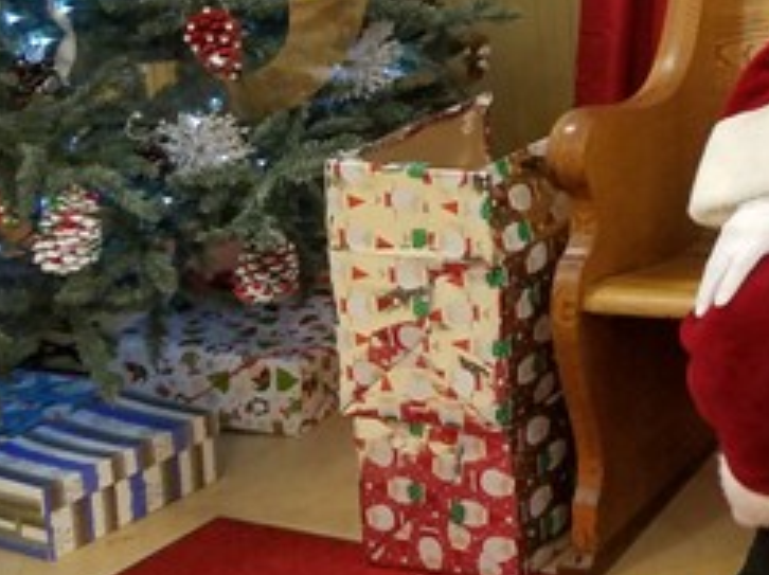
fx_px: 1909
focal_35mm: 86
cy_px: -105
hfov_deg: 19.1
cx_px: 1246
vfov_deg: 16.5
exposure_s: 1/24
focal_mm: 4.2
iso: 160
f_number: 1.7
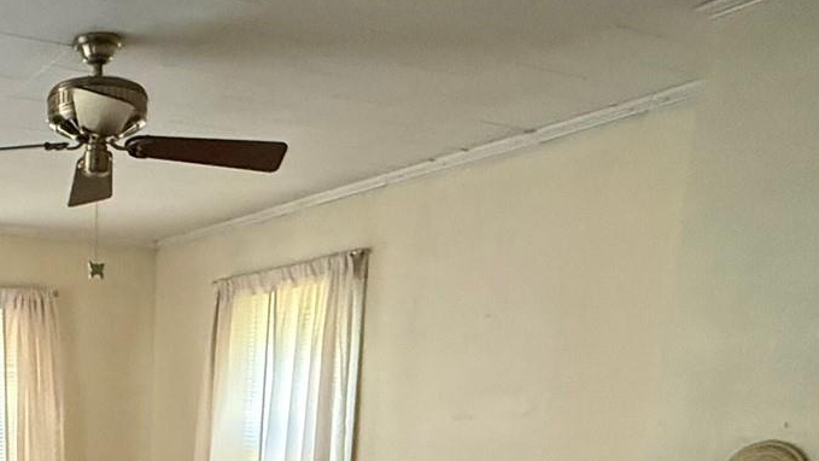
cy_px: 671
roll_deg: -0.5
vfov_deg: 22.0
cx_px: 59
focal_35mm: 46
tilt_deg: -13.0
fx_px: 999
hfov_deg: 40.6
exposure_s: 1/60
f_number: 2.2
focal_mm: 2.22
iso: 1000
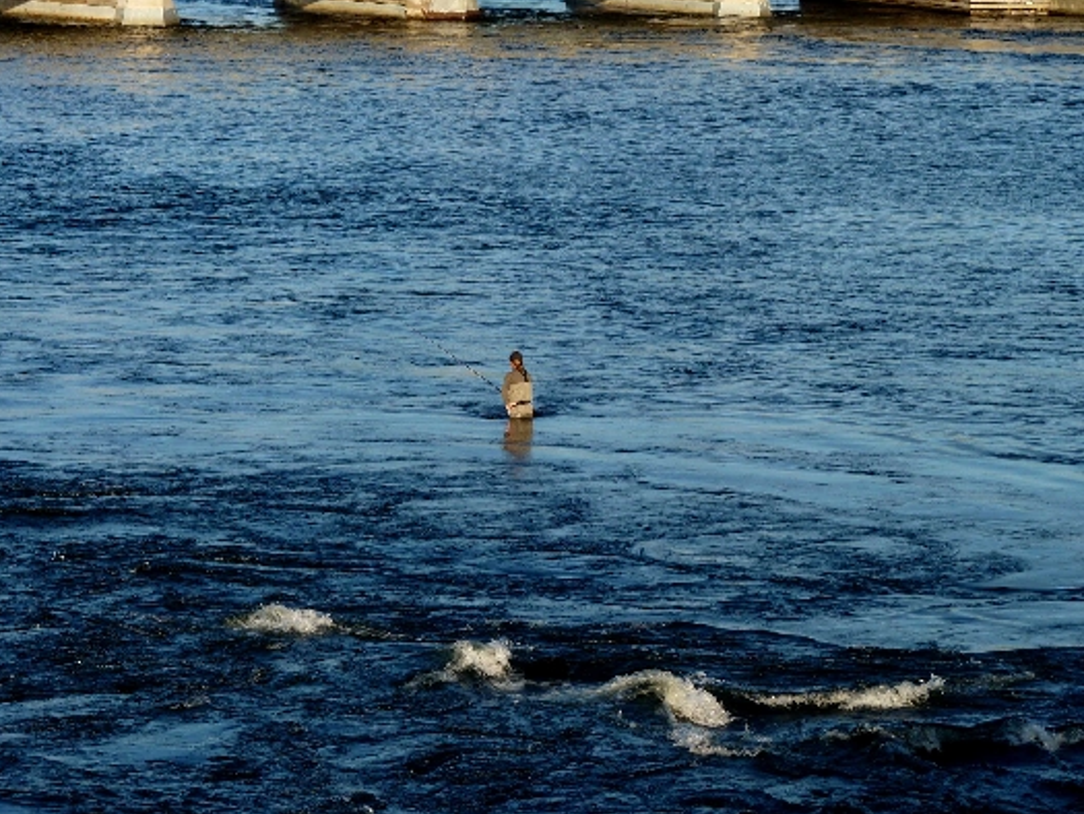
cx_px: 518
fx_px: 5544
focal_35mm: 177
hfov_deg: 11.2
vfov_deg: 8.4
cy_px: 353
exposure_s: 1/250
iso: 80
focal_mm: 27.5
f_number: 5.6
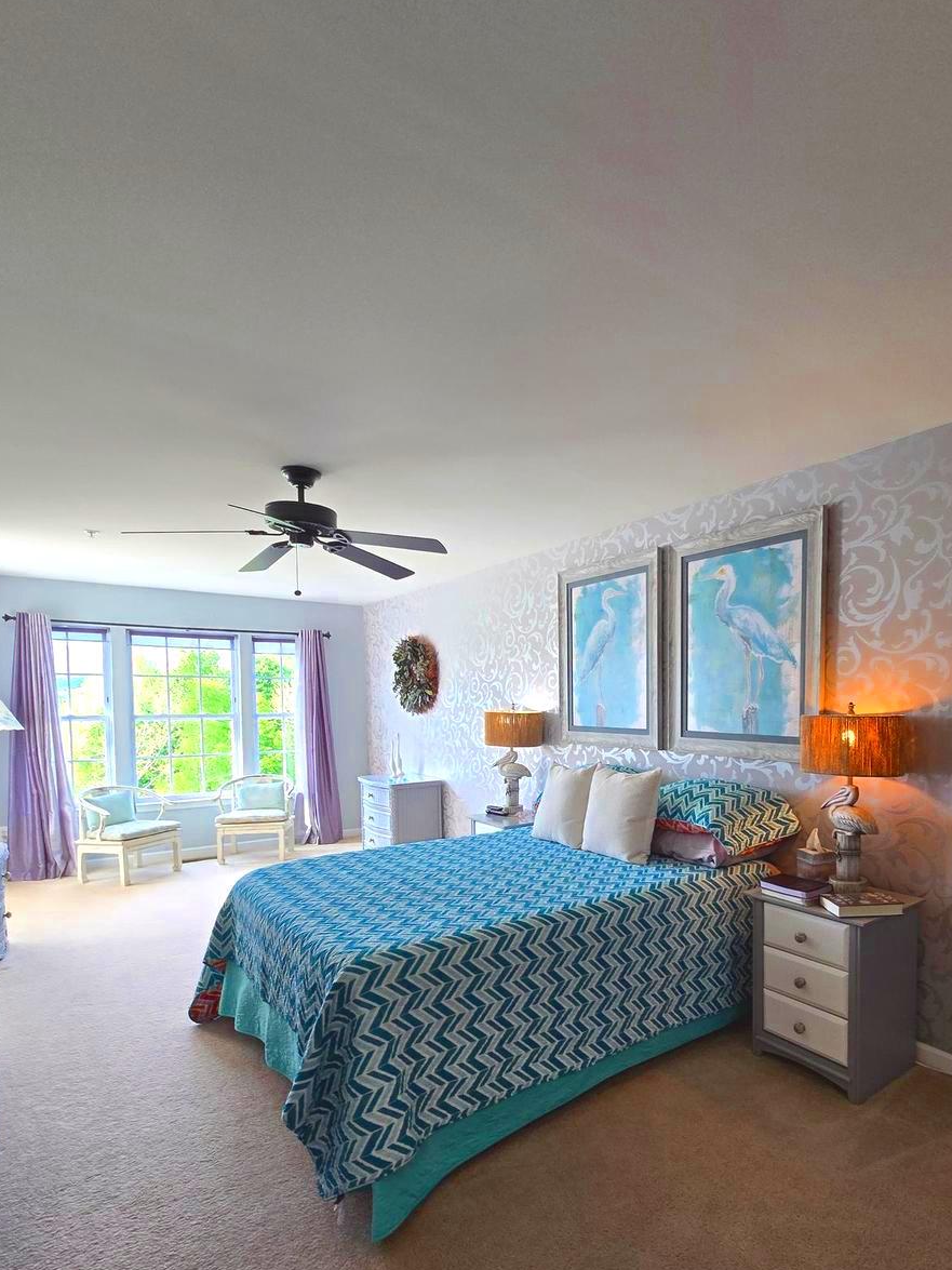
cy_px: 747
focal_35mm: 17
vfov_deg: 90.1
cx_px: 598
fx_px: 623
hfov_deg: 73.4
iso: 64
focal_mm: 2.2
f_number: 2.2
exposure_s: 1/60
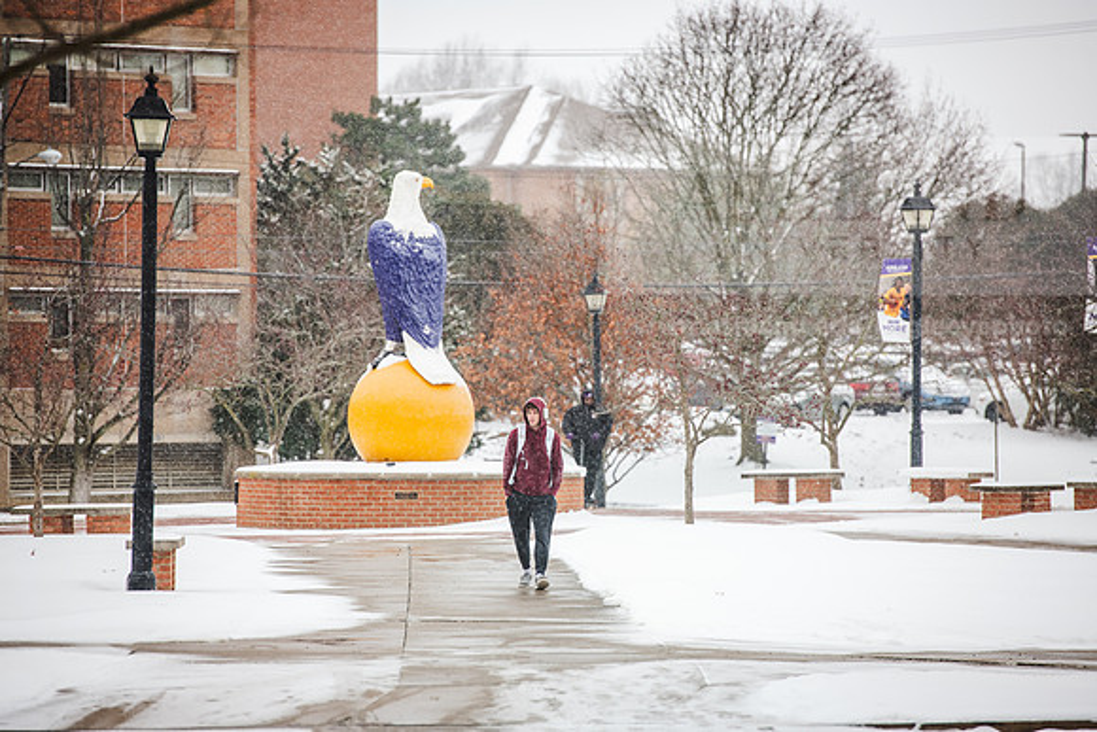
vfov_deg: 7.0
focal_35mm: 195
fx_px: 5943
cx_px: 548
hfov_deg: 10.5
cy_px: 366
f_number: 4
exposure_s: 1/160
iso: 250
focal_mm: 195
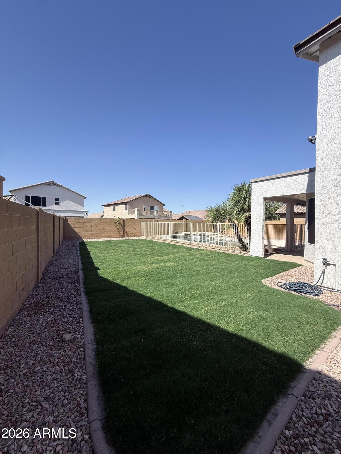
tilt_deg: -0.2
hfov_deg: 85.7
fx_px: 184
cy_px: 227
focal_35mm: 14
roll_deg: -1.1
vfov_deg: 102.1
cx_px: 170
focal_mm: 2.22
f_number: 2.2
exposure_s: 1/2165
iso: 50
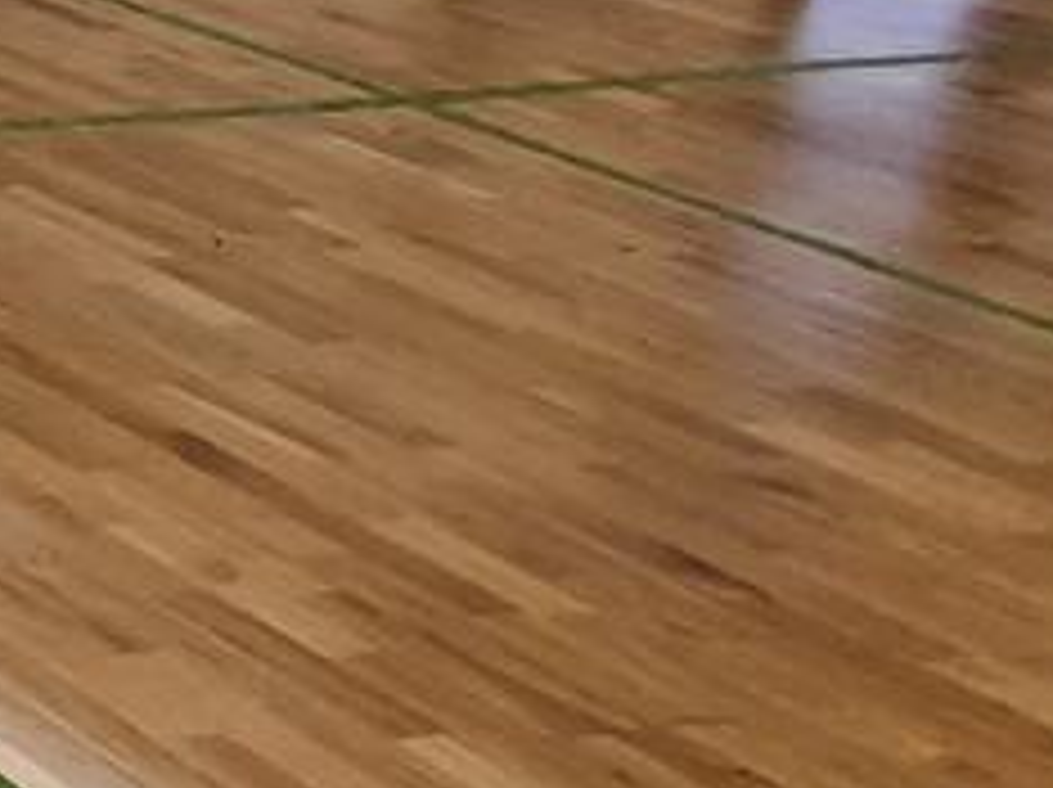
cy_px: -27
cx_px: -1620
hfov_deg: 13.7
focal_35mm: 89
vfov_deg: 16.2
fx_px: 2705
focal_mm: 1.8
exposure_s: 1/50
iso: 64
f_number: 2.2
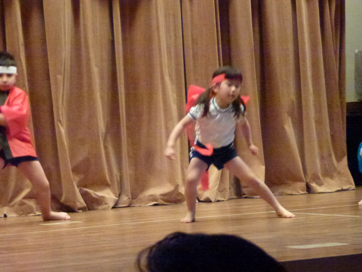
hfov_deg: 15.1
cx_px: 181
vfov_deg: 11.3
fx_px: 1370
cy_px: 136
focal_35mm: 131
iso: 1600
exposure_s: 1/60
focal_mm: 23.4
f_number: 5.2
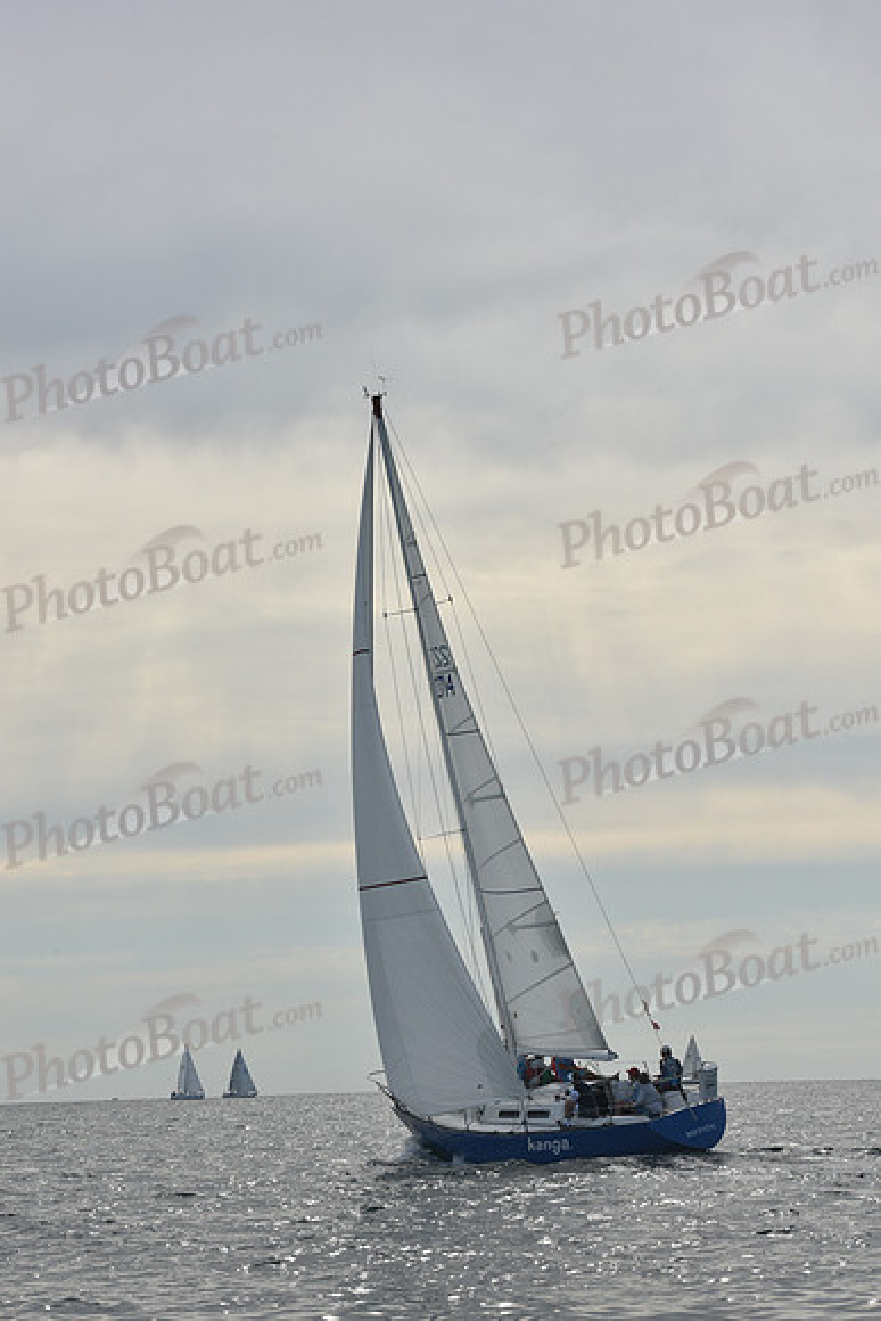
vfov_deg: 22.1
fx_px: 3375
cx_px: 440
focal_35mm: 92
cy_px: 660
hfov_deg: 14.9
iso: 320
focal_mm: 92
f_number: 11
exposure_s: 1/1000
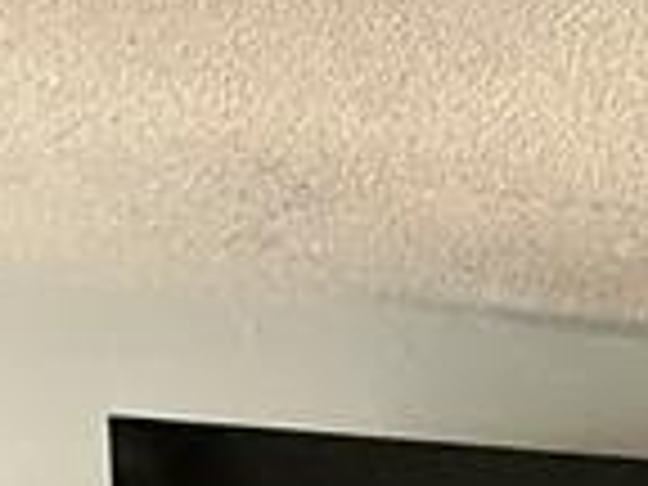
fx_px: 3856
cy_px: 1629
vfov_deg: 6.4
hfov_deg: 8.0
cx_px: 2061
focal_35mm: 206
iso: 125
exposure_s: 1/60
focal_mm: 3
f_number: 1.8
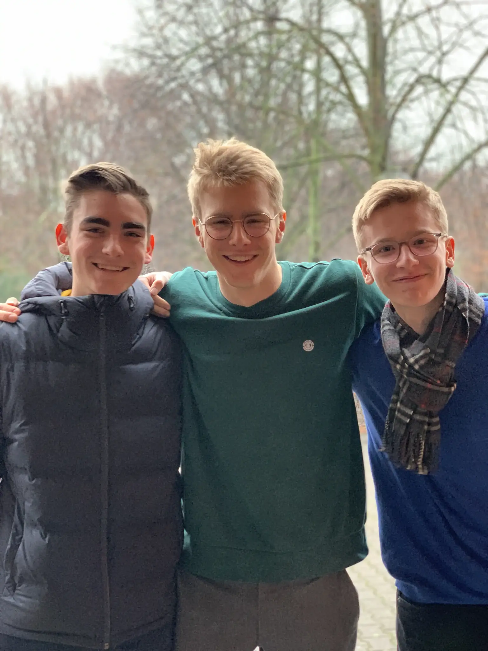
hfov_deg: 28.0
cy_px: 326
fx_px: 977
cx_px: 244
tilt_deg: +0.5
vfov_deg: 36.8
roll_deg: +1.3
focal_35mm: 52
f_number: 2.4
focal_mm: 6
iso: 200
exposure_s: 1/60
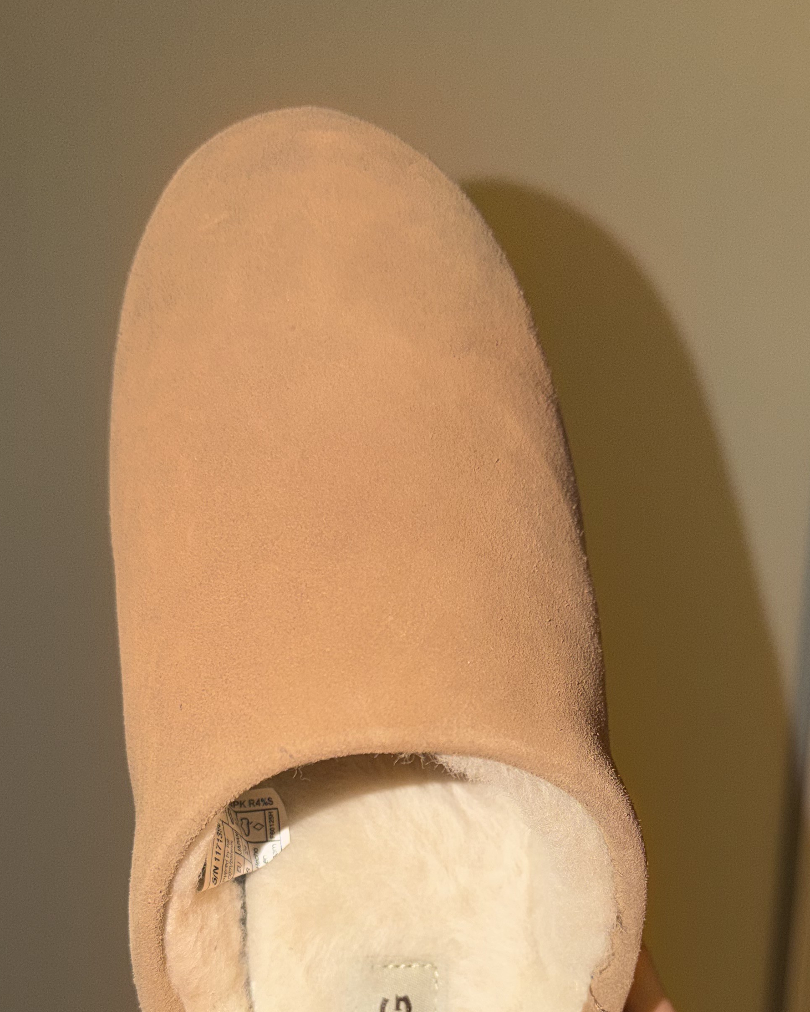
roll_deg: -2.8
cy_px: 820
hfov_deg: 38.1
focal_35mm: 39
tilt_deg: -7.0
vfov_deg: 44.4
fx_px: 1169
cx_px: 479
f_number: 1.78
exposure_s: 1/20
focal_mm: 6.76
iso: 50
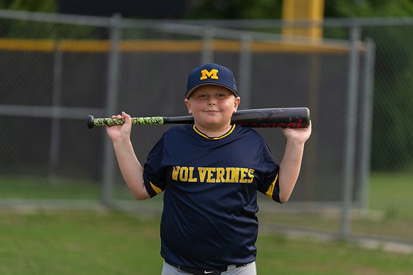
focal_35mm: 158
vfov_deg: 8.7
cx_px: 206
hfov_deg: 13.0
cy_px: 138
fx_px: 1813
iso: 160
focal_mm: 158
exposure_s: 1/320
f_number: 2.8
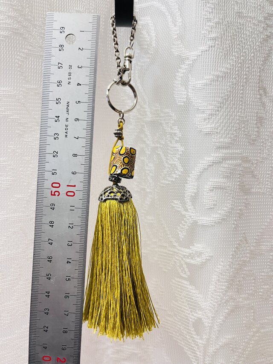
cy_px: 182
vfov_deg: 67.3
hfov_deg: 53.1
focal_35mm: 26
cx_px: 136
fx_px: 273
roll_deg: -0.9
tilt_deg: -1.9
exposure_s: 1/33
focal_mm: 5.1
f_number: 1.6
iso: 400
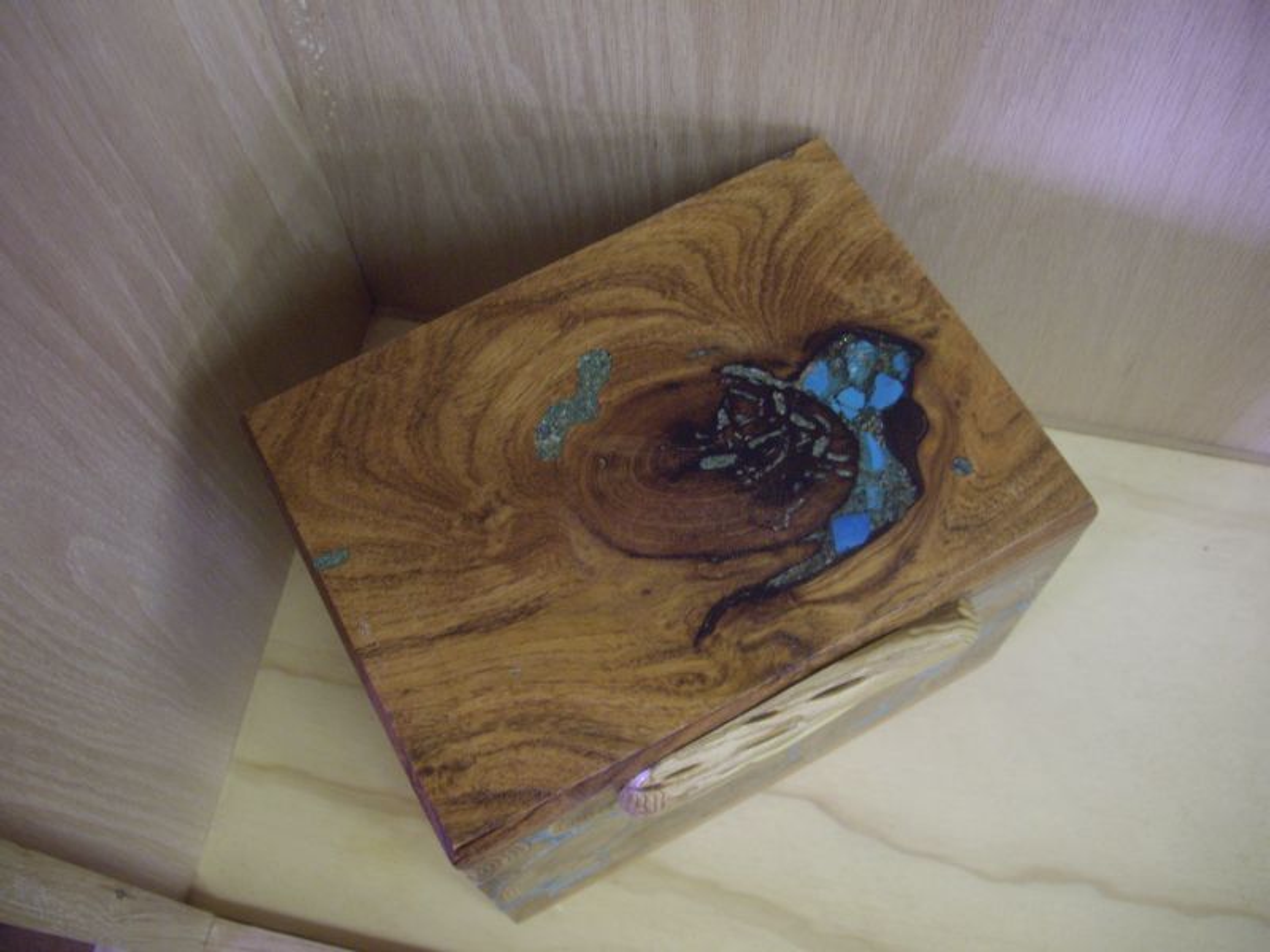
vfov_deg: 37.7
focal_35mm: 38
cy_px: 476
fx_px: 1394
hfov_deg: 49.0
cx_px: 635
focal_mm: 7.9
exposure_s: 1/20
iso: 200
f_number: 2.8
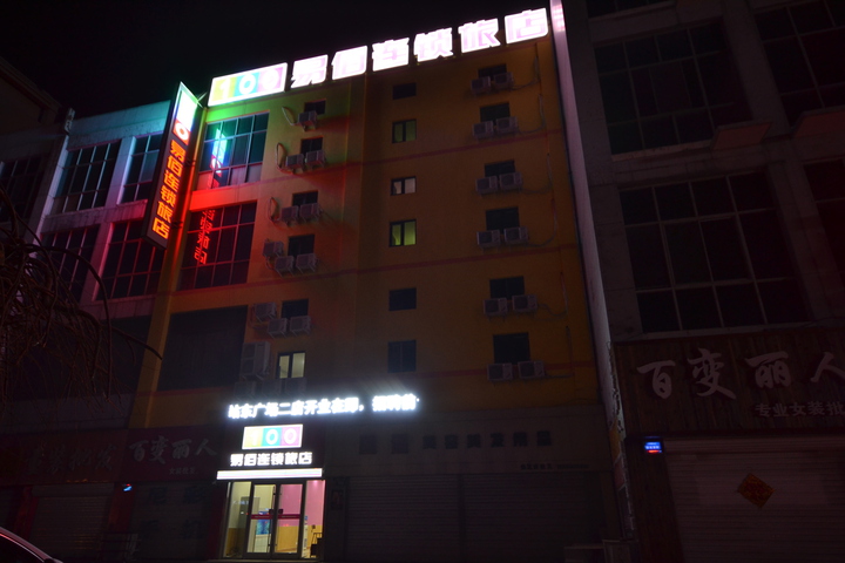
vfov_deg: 56.1
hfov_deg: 77.3
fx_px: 528
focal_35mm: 22
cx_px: 422
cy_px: 282
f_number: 5.6
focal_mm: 15
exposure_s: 1/13
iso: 400
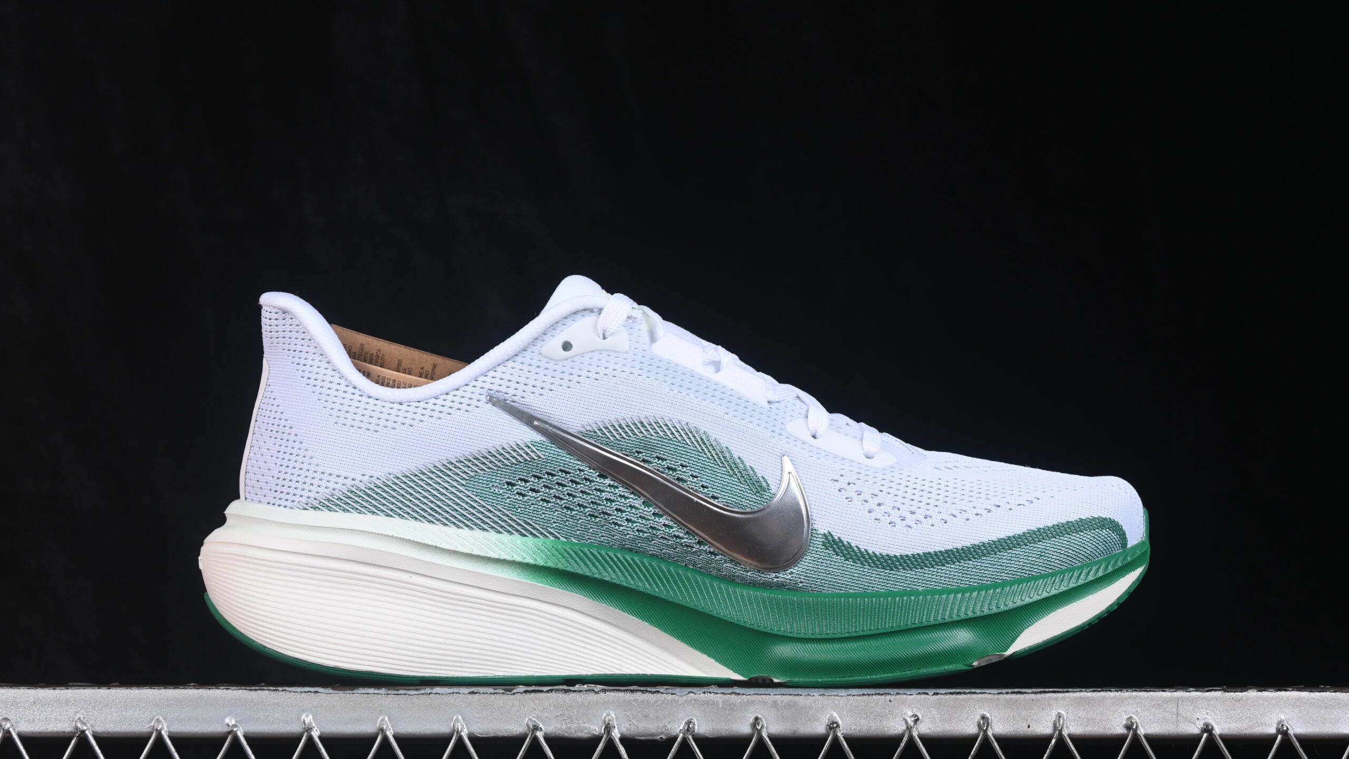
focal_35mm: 79
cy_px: 405
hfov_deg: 26.9
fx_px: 2826
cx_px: 677
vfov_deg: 15.3
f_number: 8
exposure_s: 1/80
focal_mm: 50
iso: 160
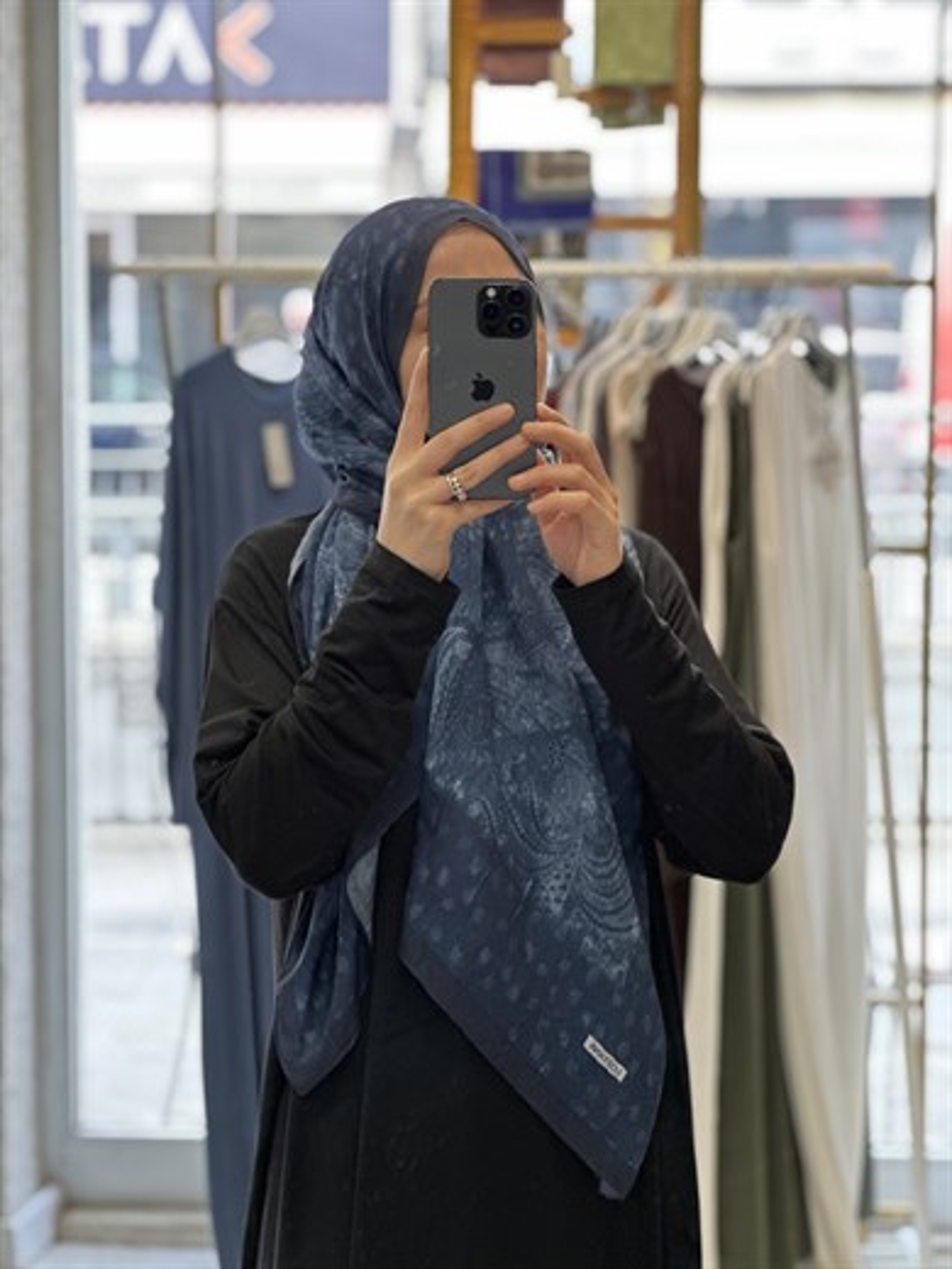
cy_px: 634
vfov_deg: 25.3
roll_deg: -1.2
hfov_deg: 19.1
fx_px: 2824
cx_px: 476
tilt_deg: -4.8
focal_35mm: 77
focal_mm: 9
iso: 125
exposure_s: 1/100
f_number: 2.8
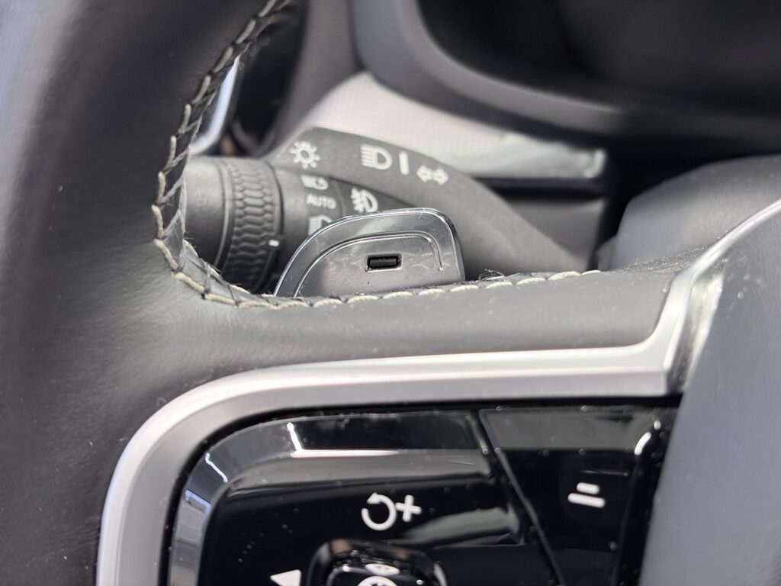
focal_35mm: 52
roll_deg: -1.5
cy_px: 293
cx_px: 390
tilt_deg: -30.2
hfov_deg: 36.8
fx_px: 1173
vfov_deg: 28.0
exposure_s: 1/33
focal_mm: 5.96
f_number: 1.6
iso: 125
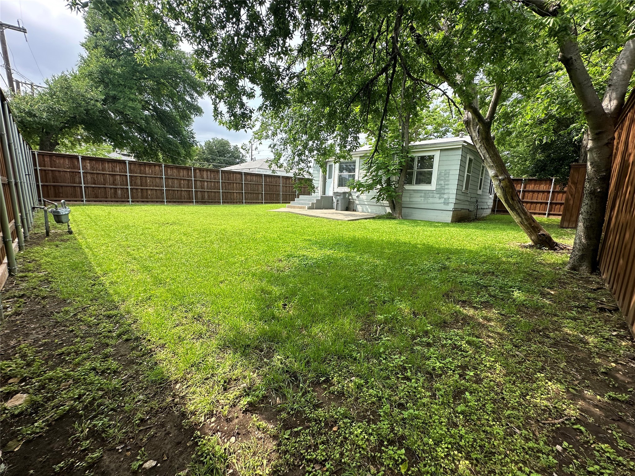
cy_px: 238
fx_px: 257
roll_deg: -2.8
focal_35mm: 14
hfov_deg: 102.1
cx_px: 318
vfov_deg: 85.7
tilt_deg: -9.1
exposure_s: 1/868
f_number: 2.2
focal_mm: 2.22
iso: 50
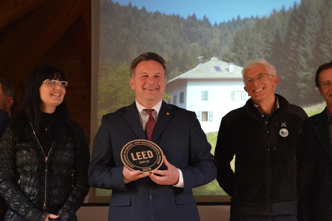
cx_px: 166
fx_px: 636
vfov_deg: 19.7
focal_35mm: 69
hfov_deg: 29.3
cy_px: 110
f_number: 5
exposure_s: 1/40
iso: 2000
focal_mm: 46
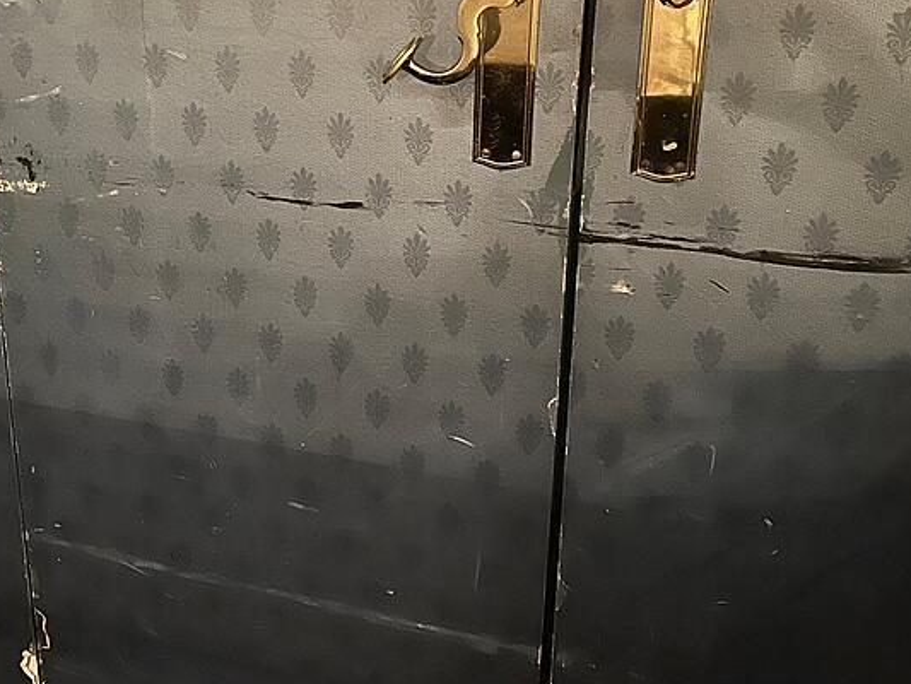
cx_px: 335
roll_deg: +1.3
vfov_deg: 36.0
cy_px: 174
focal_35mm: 39
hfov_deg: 47.4
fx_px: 1027
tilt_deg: -19.6
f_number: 1.5
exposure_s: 1/20
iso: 1000
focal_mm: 5.7
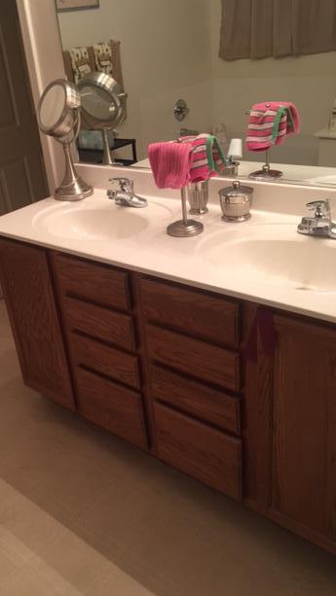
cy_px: 295
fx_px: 522
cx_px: 109
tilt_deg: -26.1
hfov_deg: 35.3
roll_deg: +7.5
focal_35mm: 33
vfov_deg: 59.5
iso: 80
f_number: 2.2
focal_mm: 4.15
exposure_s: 1/30
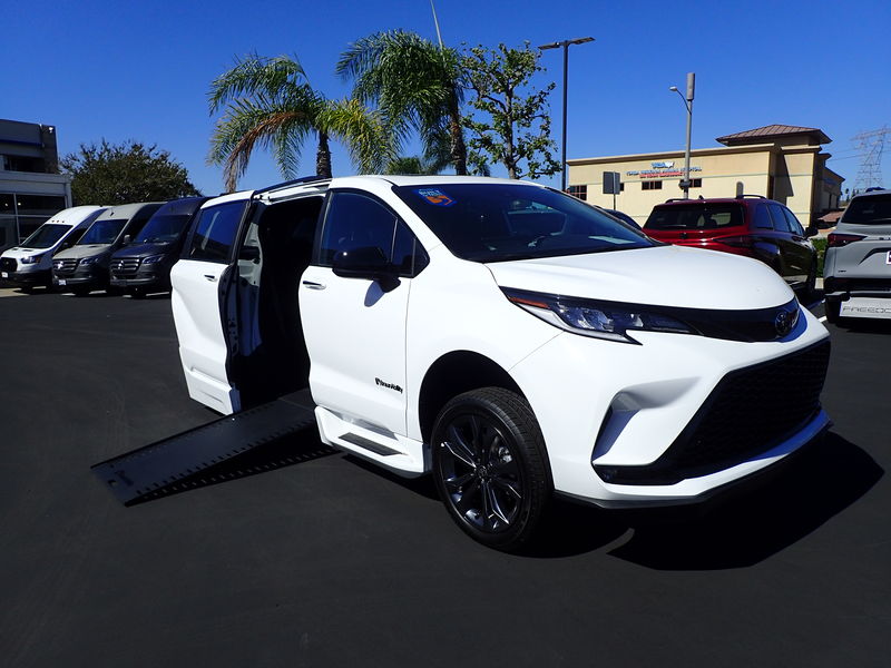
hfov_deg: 69.4
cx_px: 446
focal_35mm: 25
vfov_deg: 54.9
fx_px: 643
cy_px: 334
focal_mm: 4.5
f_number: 8
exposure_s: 1/400
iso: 100
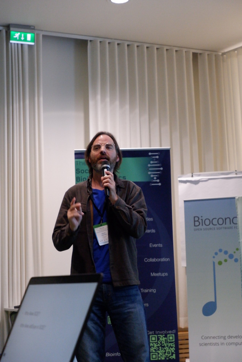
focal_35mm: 68
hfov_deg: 20.0
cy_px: 181
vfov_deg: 29.6
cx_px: 121
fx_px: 685
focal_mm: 45
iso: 5000
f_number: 5.6
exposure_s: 1/125
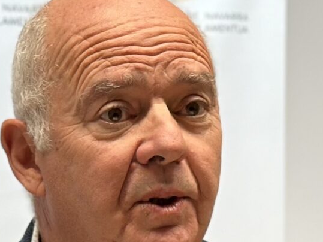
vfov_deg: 6.3
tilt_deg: -3.7
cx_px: 116
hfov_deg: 8.7
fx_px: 2127
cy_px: 468
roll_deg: +0.9
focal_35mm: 228
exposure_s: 1/100
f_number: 1.78
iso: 64
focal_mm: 6.86
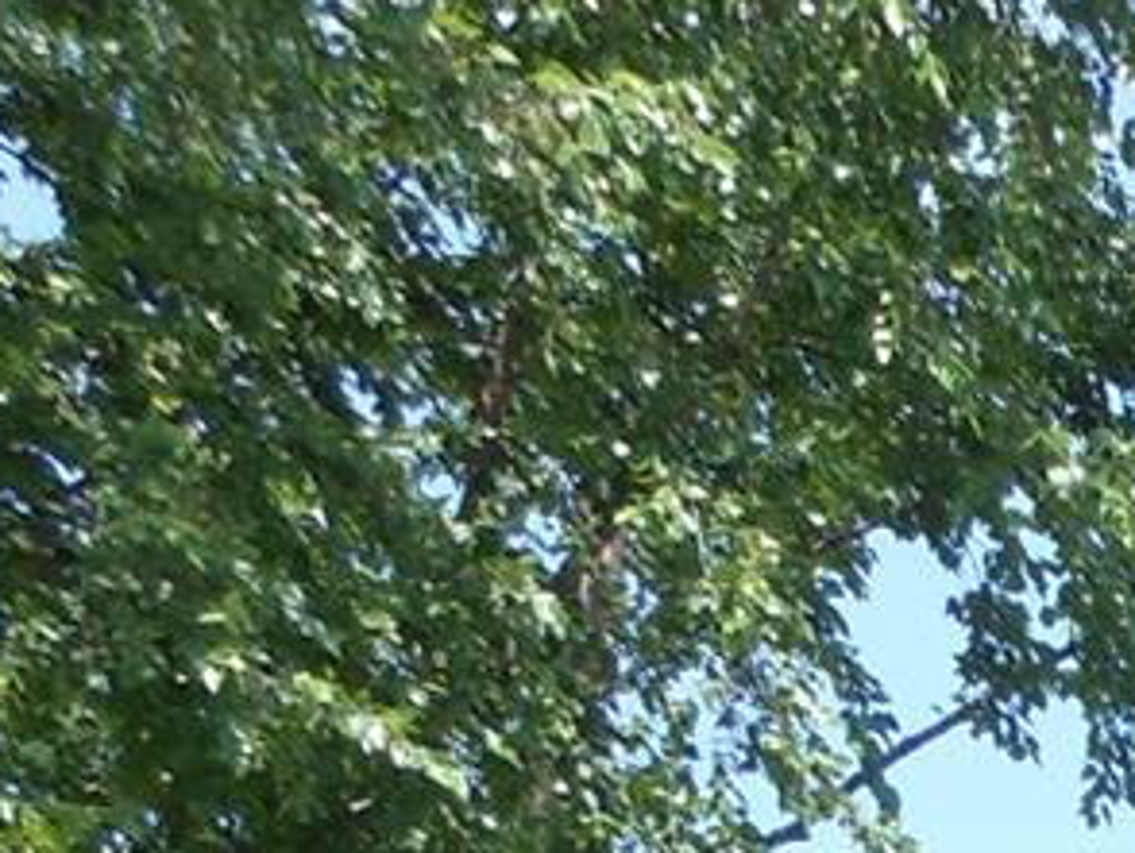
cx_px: 2428
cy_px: 2215
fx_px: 4463
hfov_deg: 12.4
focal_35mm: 136
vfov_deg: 9.4
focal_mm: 4.5
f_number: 3.2
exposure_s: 1/400
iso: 80
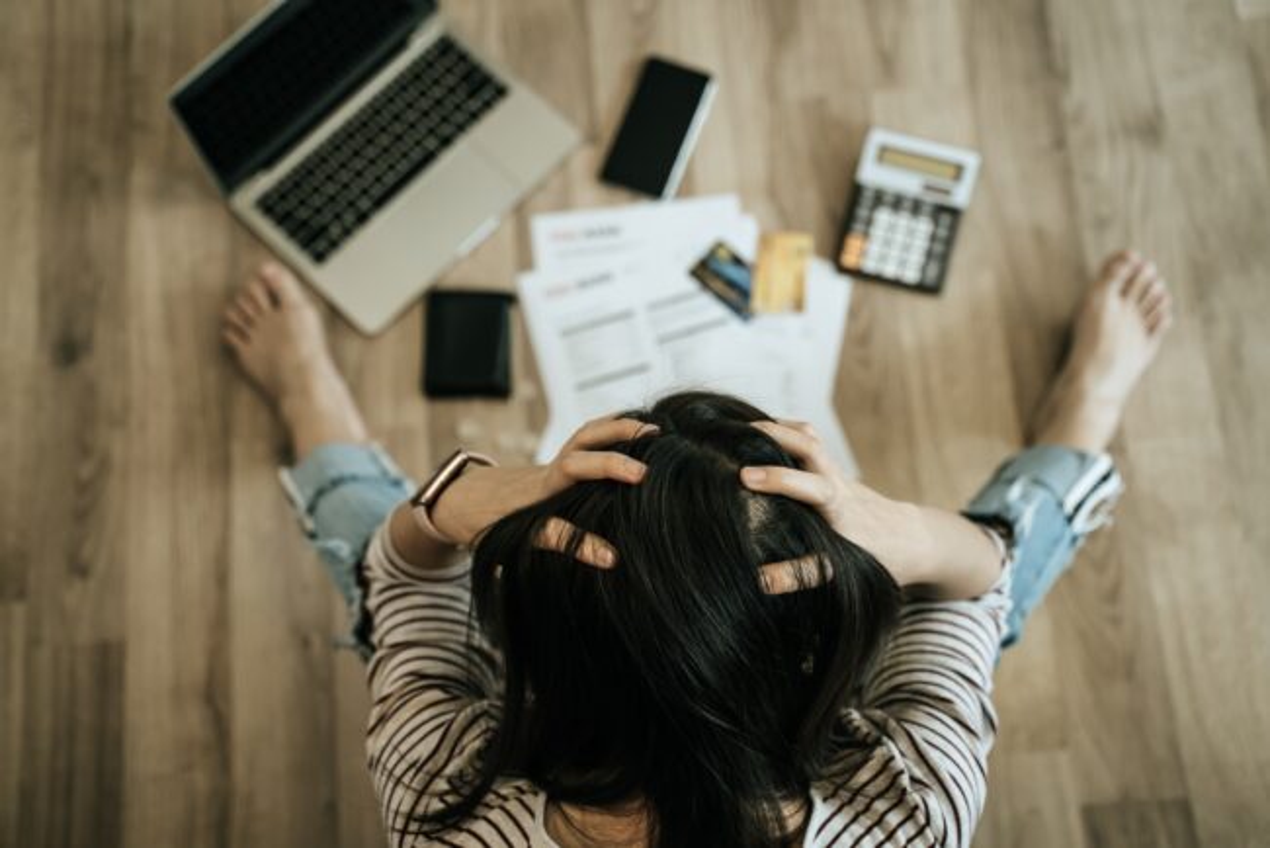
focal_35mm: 48
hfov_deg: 41.1
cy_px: 424
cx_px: 635
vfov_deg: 28.1
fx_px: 1694
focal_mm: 48
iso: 500
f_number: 2.8
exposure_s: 1/100
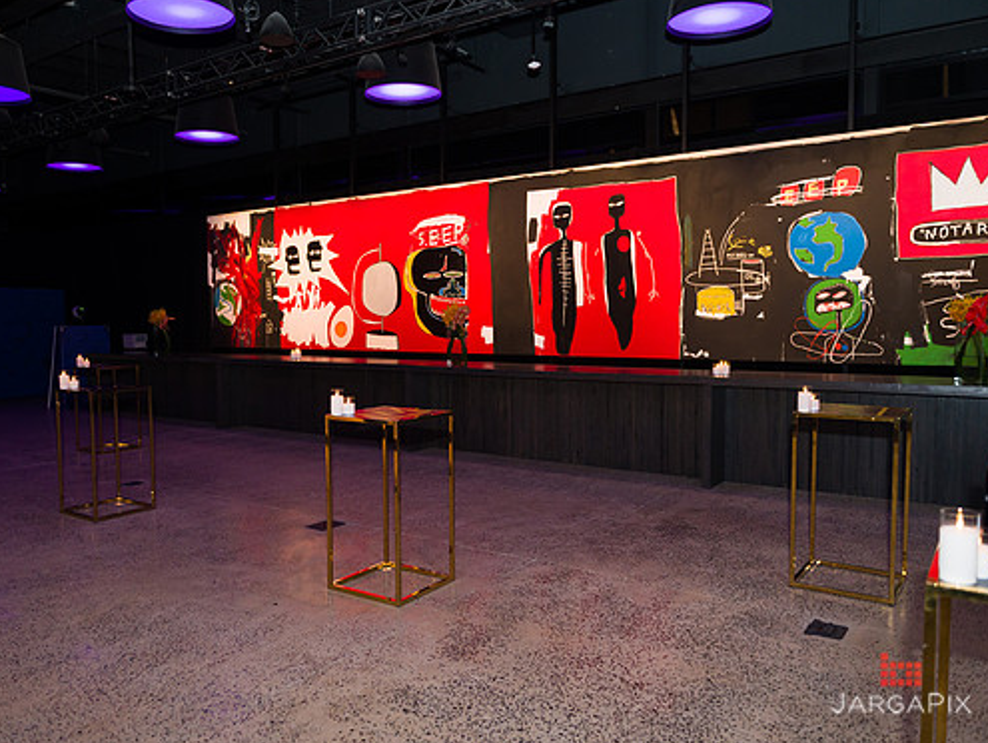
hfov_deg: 65.1
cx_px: 443
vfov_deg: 51.4
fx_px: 771
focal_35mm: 27
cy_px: 372
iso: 1600
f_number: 3.2
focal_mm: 24
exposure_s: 1/200
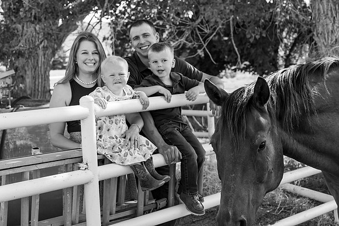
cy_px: 113
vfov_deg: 16.1
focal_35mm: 85
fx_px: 801
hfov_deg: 23.9
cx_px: 170
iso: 800
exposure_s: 1/500
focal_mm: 85
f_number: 9
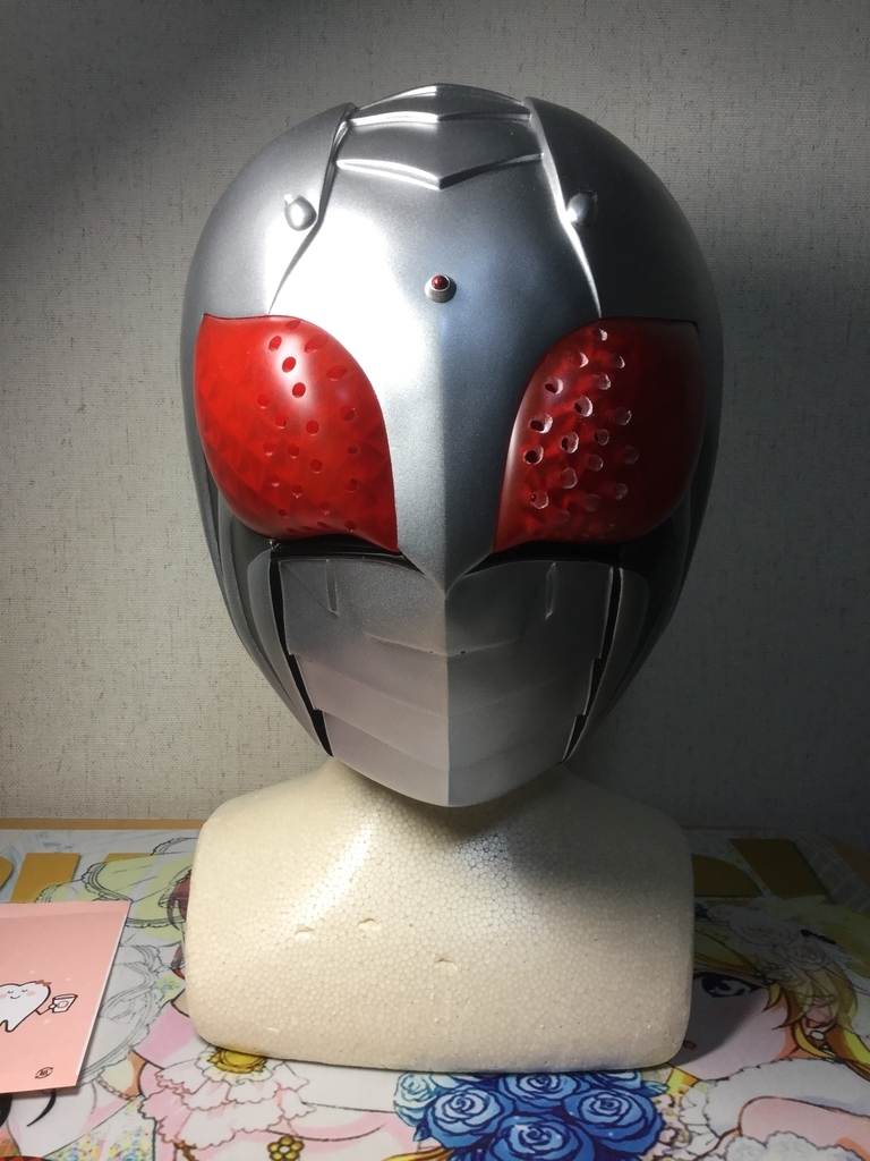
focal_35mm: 31
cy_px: 580
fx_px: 1039
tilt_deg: -10.2
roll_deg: -2.7
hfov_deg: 45.4
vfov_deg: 58.4
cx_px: 435
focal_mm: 3.3
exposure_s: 1/40
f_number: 2.4
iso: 25
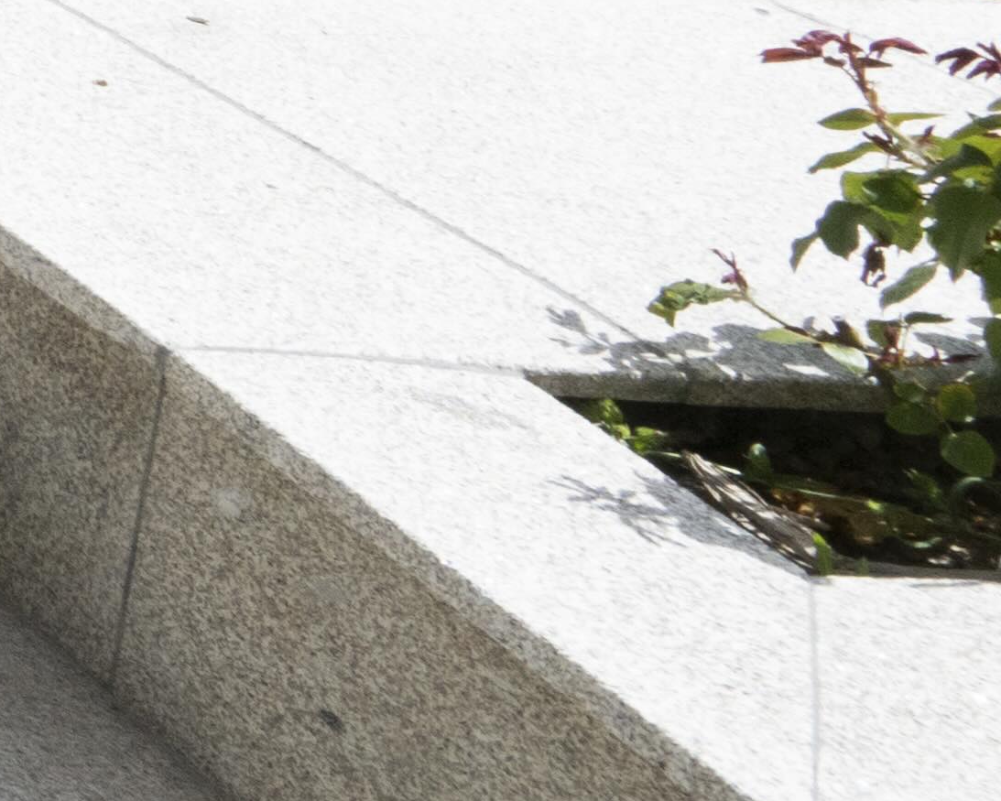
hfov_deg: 9.9
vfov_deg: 13.2
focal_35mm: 97
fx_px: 2874
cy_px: -901
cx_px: -2410
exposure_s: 1/640
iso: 400
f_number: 13
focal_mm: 14
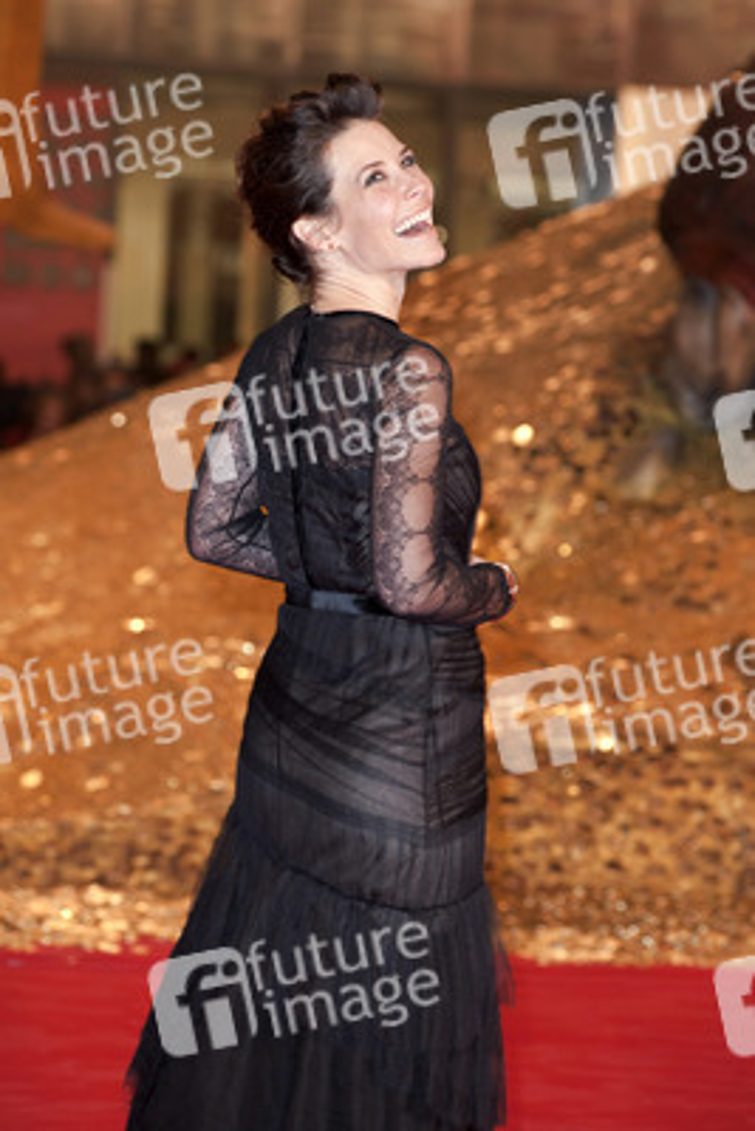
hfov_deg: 11.0
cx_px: 378
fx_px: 3929
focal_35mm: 125
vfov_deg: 16.4
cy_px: 566
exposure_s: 1/160
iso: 1000
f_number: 5.6
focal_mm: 125
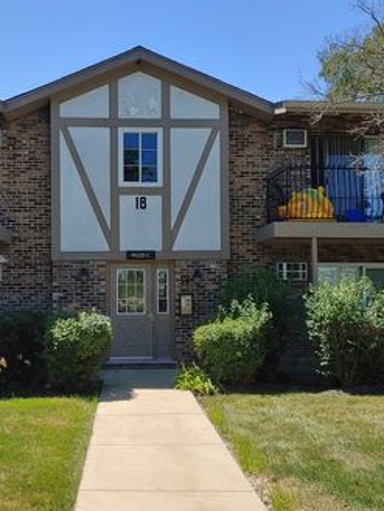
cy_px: 271
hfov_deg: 37.6
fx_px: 562
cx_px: 151
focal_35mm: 38
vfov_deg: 48.9
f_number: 1.5
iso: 50
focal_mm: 4.23
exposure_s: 1/1754
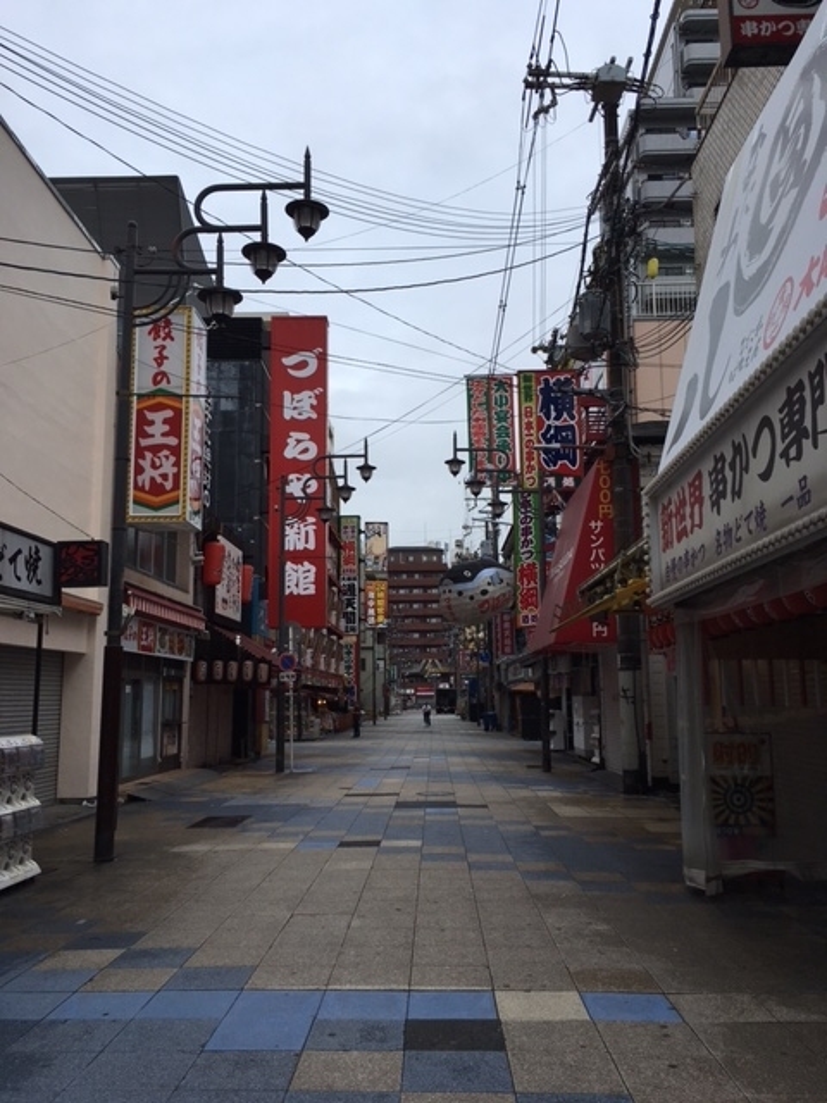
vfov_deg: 61.7
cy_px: 552
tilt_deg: +6.9
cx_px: 414
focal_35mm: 29
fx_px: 924
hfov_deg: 48.2
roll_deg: +0.6
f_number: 2.2
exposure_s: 1/1374
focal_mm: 4.15
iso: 25
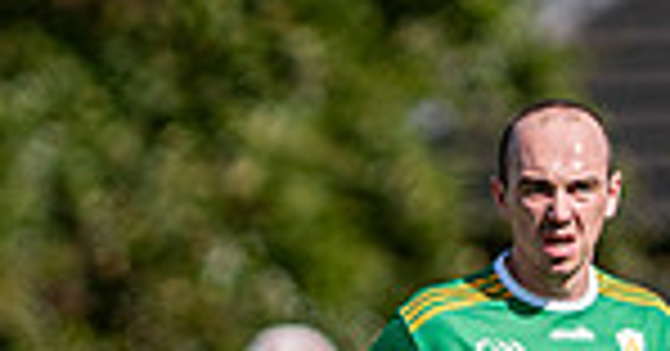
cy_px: 890
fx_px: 40495
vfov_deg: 0.5
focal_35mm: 2317
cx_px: -36
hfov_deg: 0.9
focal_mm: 300
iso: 100
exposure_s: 1/2500
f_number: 2.8
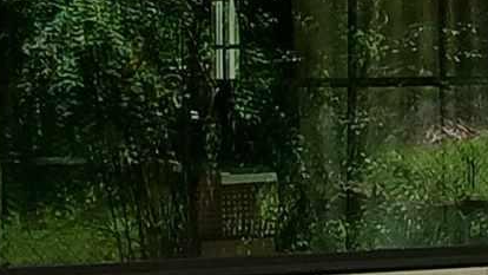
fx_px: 2718
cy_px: 50
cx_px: 612
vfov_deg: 5.8
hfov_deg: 10.1
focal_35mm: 210
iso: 20
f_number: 1.8
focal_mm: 3.98
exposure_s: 1/168
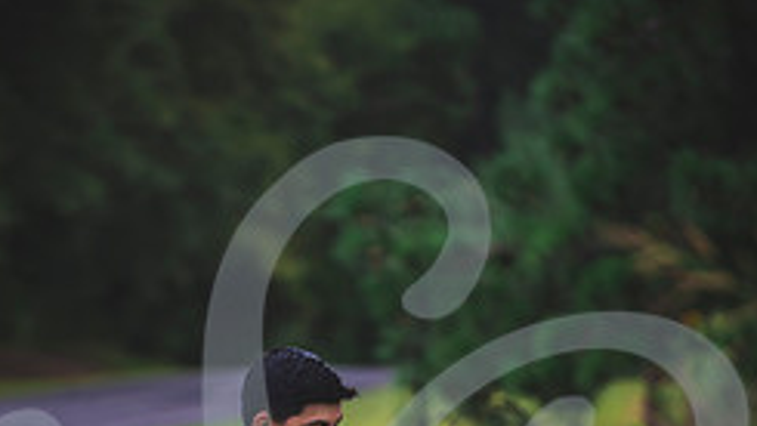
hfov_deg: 7.5
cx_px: 306
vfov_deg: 4.2
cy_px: 658
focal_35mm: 289
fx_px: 5803
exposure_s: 1/320
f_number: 2.8
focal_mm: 150
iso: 200
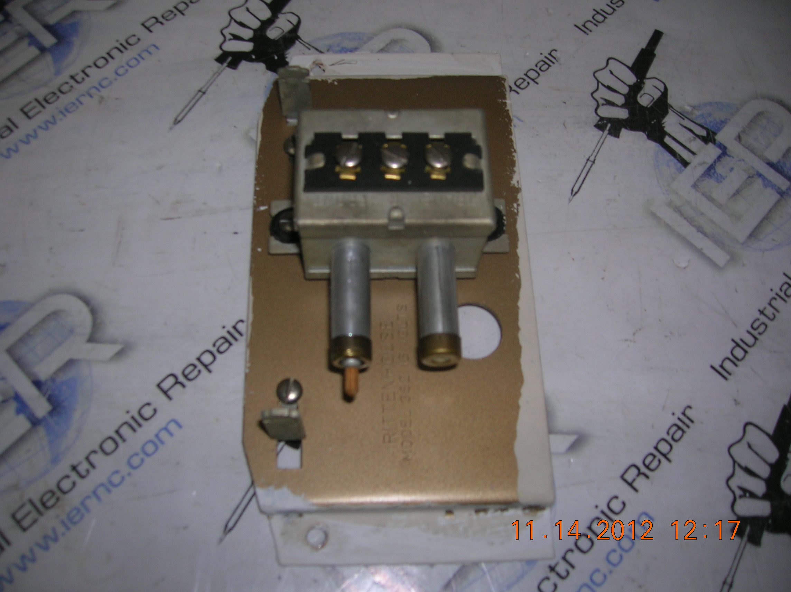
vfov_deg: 41.7
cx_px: 396
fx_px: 776
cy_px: 296
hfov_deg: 54.0
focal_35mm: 34
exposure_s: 1/60.1
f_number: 2.9
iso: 50
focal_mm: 5.7
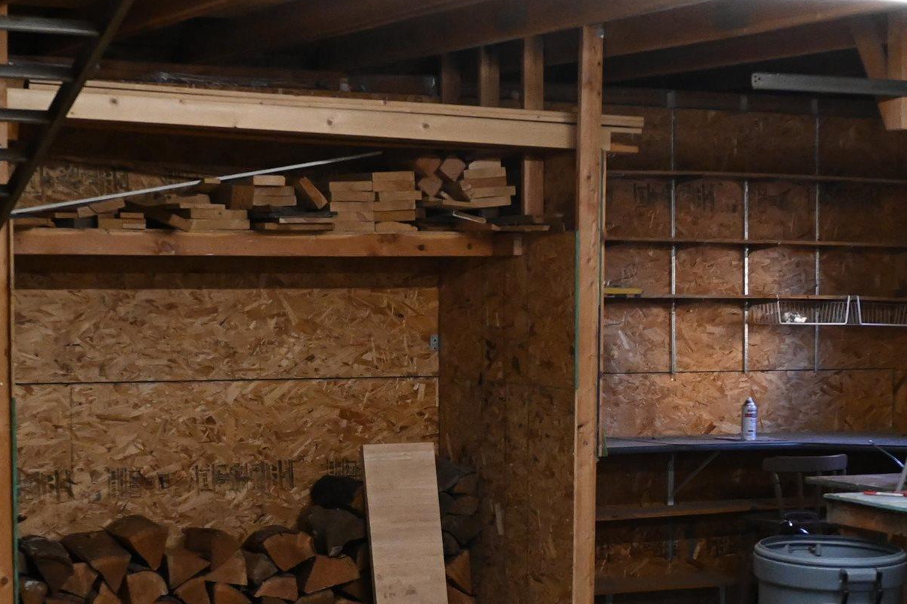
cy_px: 496
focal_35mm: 76
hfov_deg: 26.6
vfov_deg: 17.8
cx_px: 505
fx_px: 1914
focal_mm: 20
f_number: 2.8
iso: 2500
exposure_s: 1/160
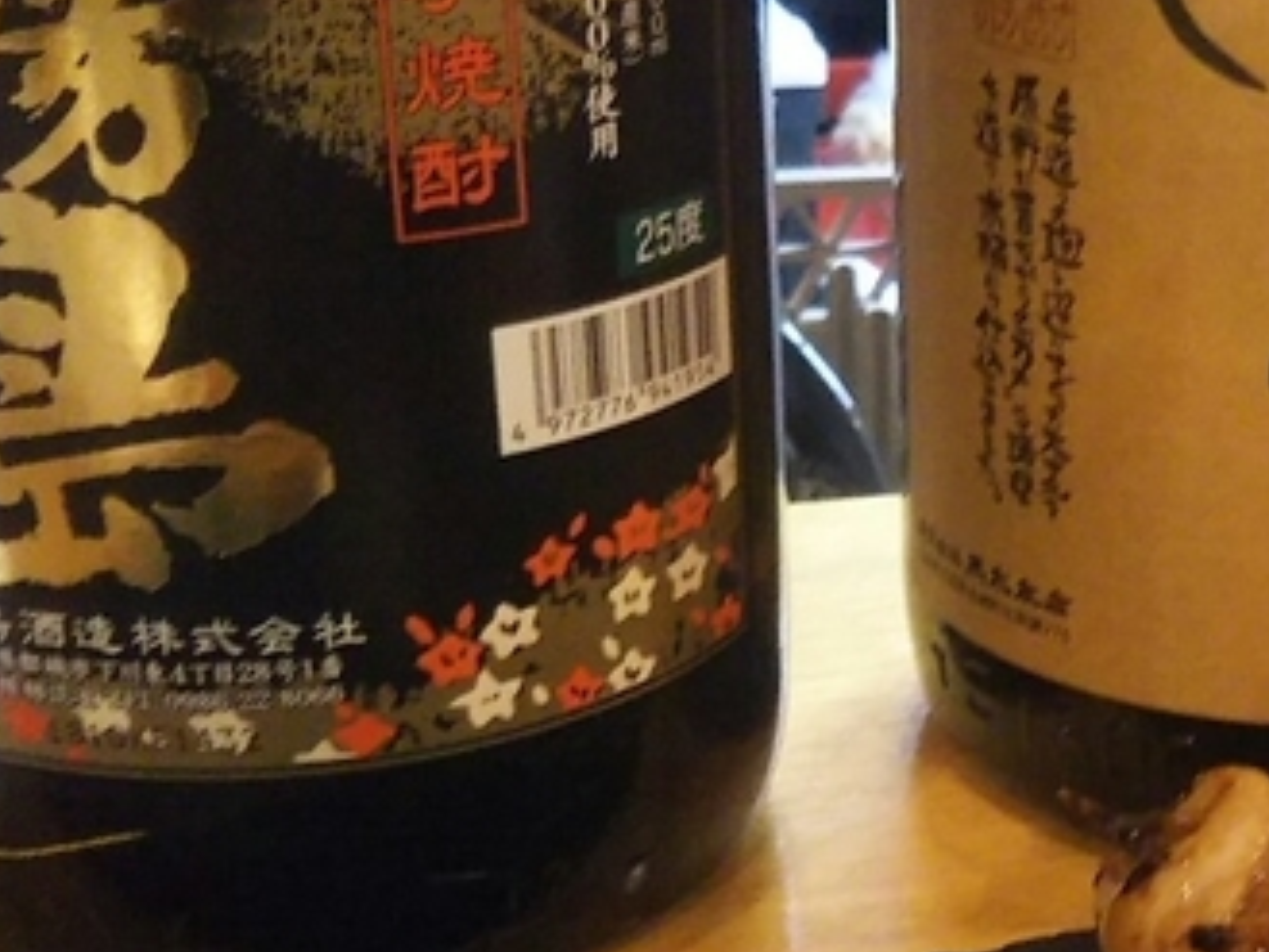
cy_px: 597
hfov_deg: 24.9
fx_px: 2677
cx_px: 1377
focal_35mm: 73
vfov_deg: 20.1
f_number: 2.2
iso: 640
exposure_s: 1/20
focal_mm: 4
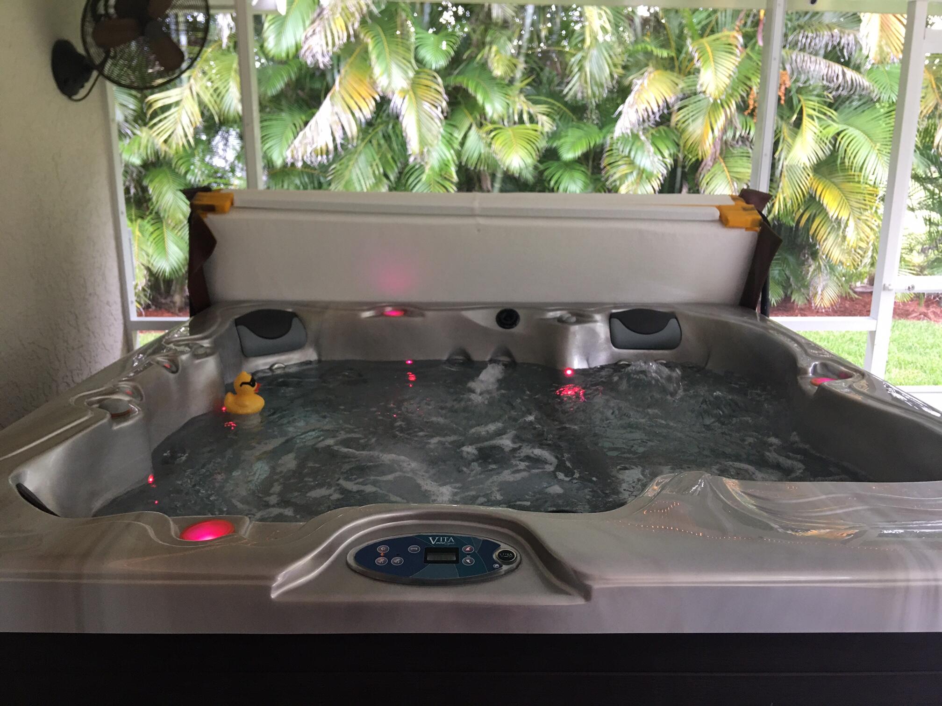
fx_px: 789
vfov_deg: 48.2
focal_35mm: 29
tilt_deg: -13.2
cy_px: 353
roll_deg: -0.5
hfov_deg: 61.7
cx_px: 471
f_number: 2.2
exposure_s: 1/15
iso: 40
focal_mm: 4.15
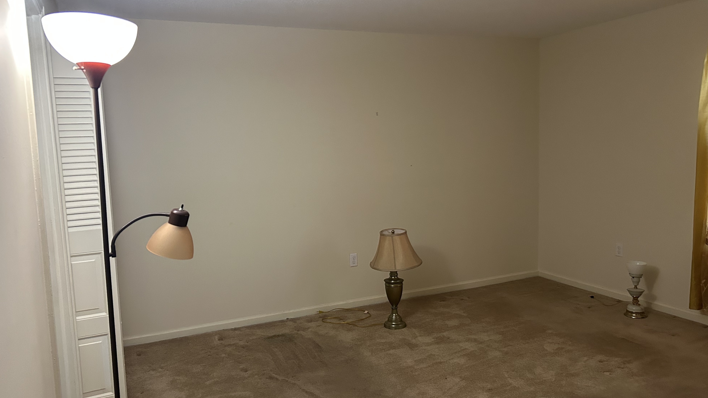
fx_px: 544
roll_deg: +2.9
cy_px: 207
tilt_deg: -5.1
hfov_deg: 66.1
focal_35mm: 29
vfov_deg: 40.2
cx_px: 347
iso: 500
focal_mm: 5.7
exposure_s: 1/60
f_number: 1.5
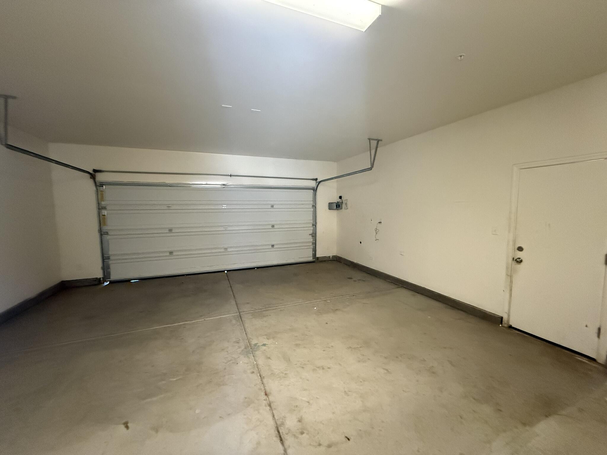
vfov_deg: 85.7
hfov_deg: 102.1
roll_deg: +0.3
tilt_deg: -4.2
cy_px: 228
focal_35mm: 14
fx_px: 245
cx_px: 304
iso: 1250
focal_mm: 2.22
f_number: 2.2
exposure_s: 1/60
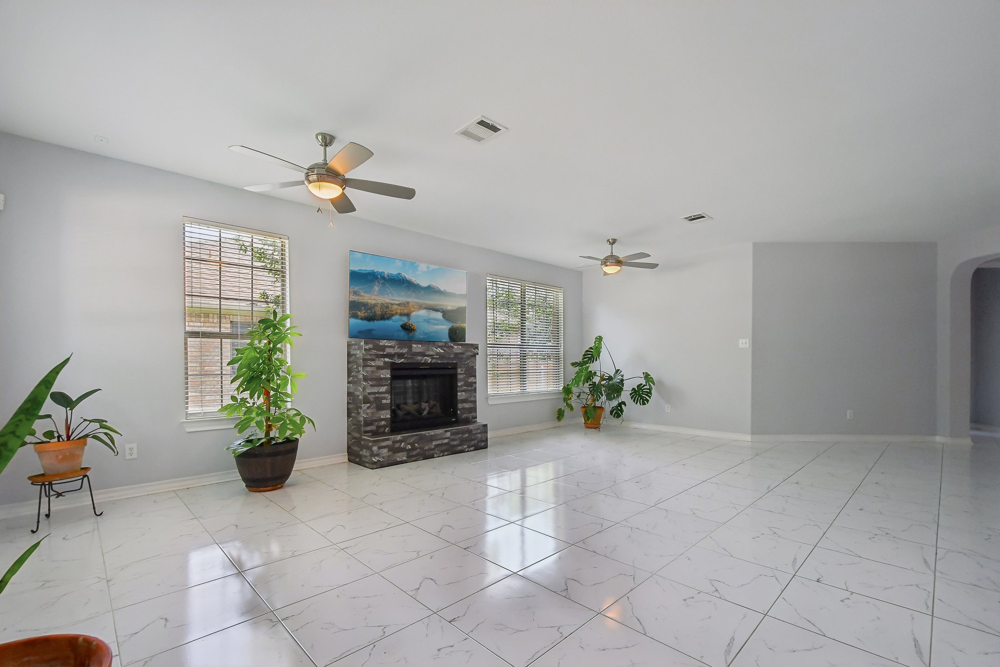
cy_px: 334
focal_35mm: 15
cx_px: 500
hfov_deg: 100.4
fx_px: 417
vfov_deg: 77.3
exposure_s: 1/50
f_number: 8
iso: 400
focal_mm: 10
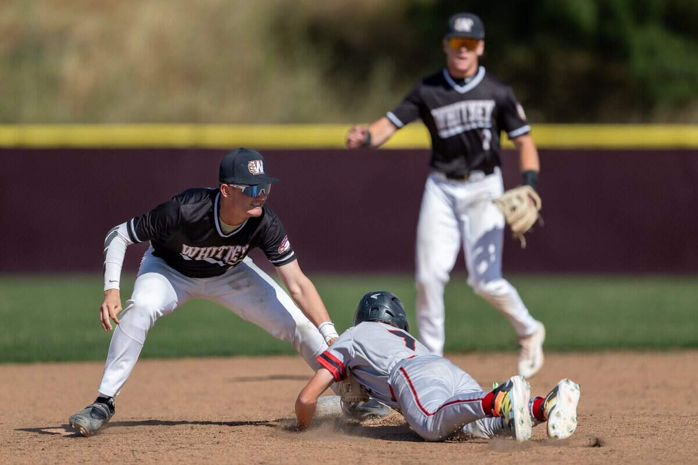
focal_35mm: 400
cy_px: 232
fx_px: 7755
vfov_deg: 3.4
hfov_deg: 5.2
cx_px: 349
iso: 100
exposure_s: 1/1600
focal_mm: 400
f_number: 2.8
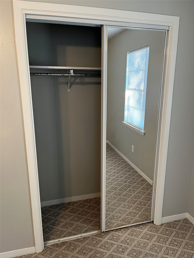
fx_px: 194
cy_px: 129
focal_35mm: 26
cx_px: 97
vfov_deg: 67.3
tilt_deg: -12.7
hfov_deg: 53.1
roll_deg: +1.7
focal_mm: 5.1
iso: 320
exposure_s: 1/60
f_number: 1.6
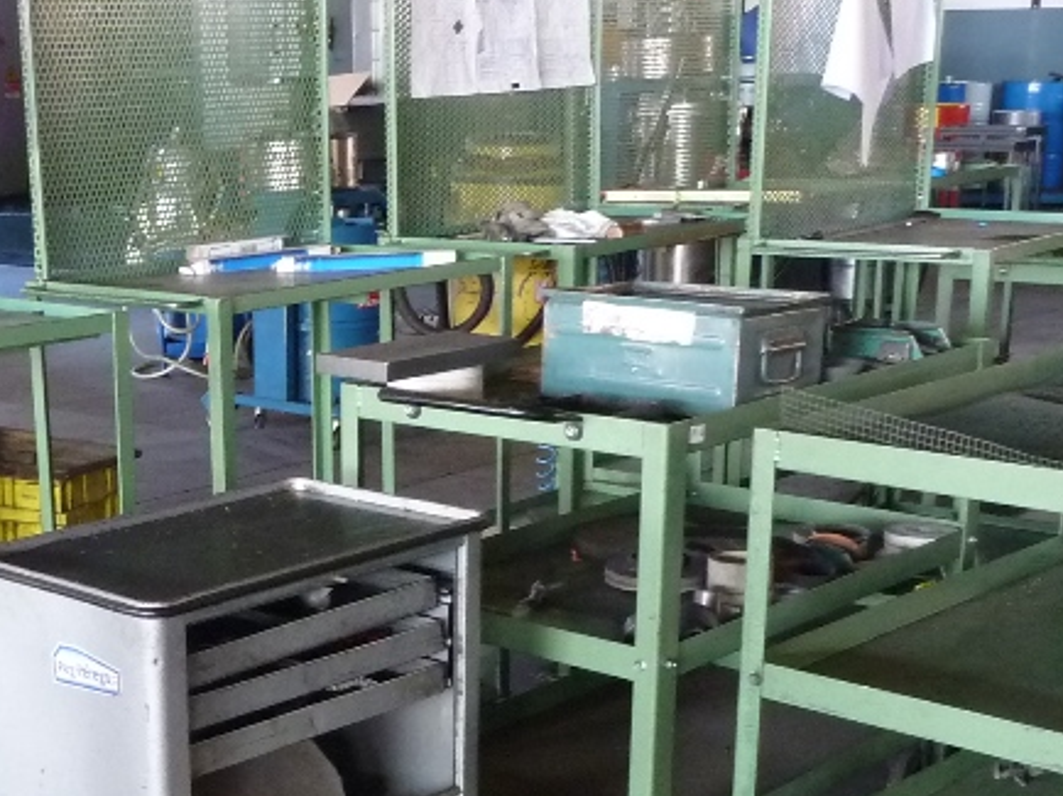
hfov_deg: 31.9
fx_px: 1811
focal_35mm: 59
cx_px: 216
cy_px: 671
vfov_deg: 24.3
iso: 400
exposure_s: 1/13
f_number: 3.3
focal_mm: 4.1
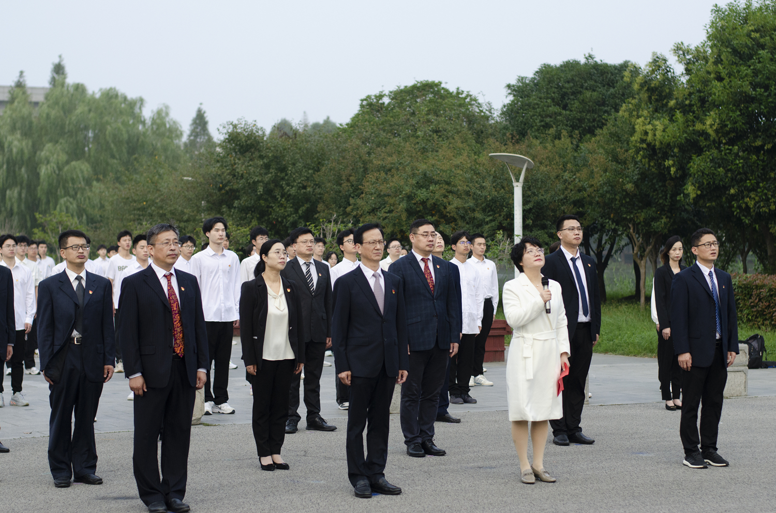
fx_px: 1613
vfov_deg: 18.1
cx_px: 388
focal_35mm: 75
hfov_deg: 27.0
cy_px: 256
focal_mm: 50
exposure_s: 1/2500
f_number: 2.8
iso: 500
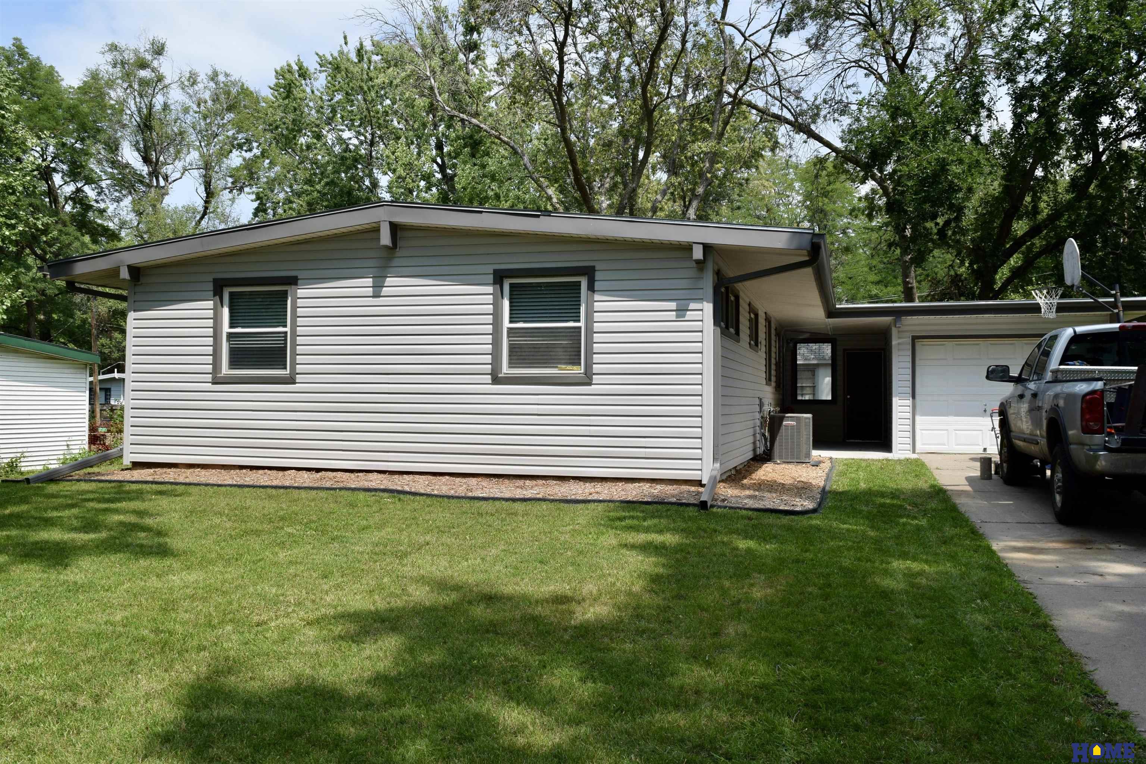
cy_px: 382
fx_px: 1003
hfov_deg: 59.5
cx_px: 573
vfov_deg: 41.7
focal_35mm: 32
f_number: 9
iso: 200
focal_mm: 21
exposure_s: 1/320
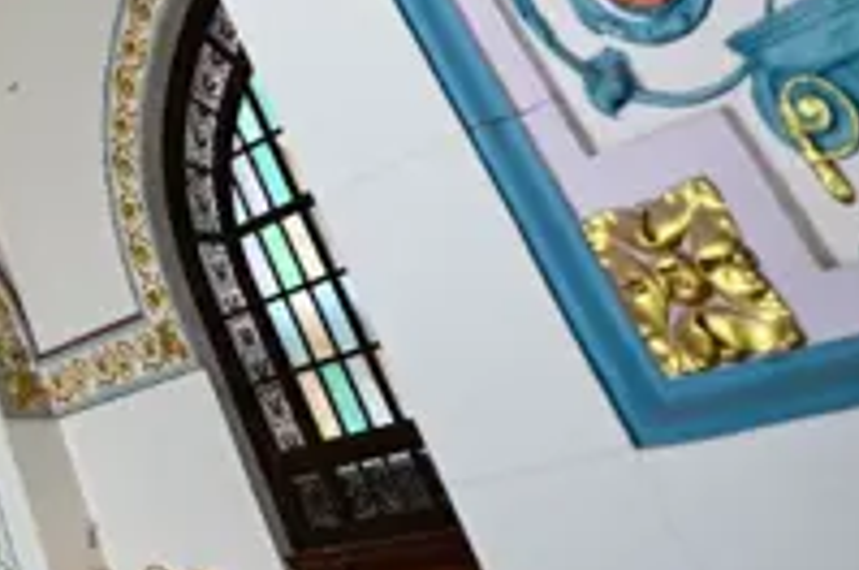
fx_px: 1477
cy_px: -363
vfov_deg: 18.5
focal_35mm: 62
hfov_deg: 19.0
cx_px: -868
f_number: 2.8
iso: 2000
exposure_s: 1/500
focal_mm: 14
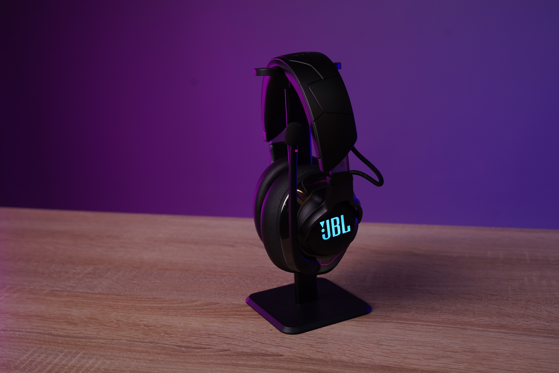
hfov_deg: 47.4
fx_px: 637
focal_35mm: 41
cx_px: 280
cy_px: 186
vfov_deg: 32.6
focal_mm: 41
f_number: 5.6
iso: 800
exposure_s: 1/100
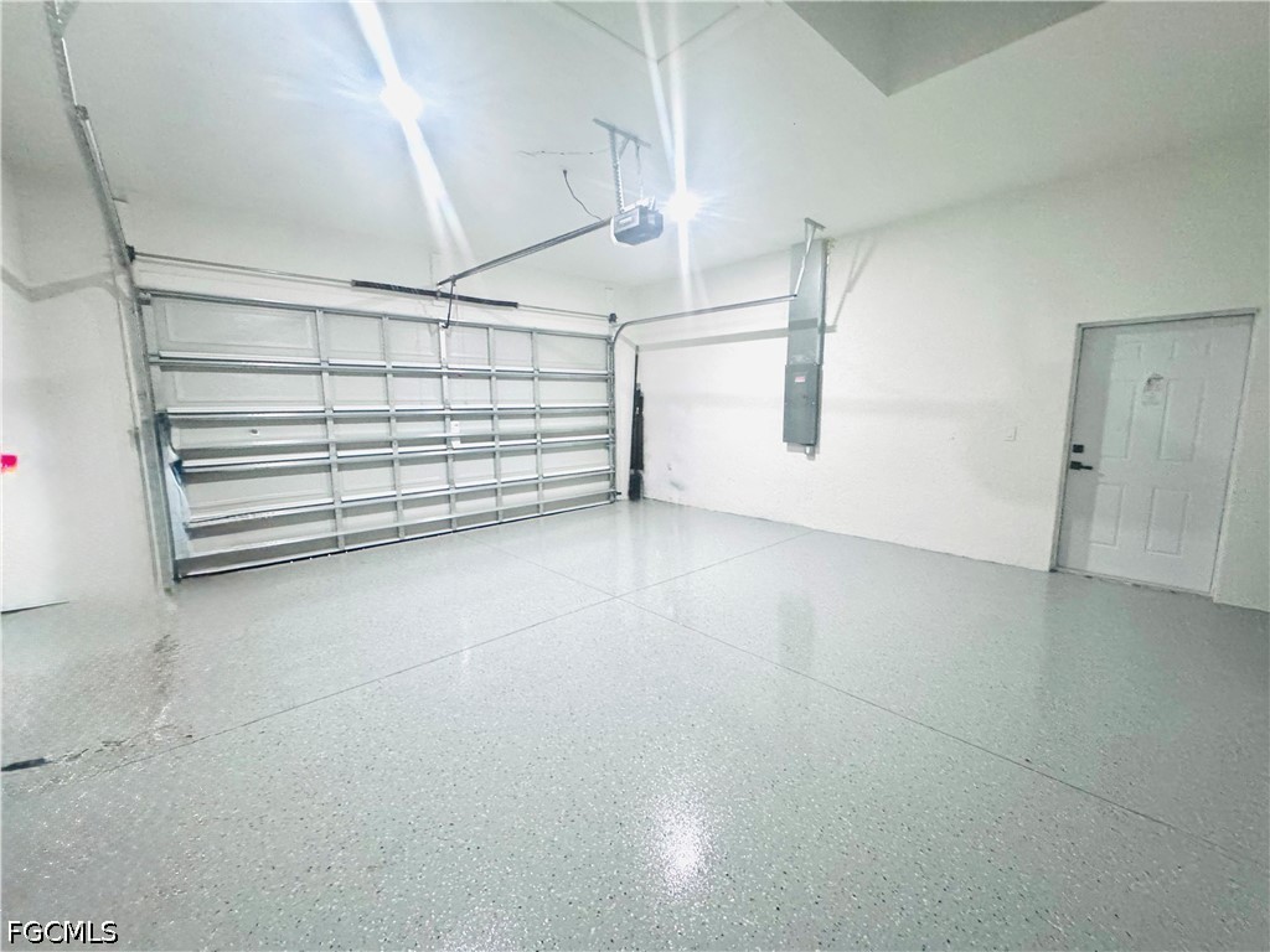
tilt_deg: -8.7
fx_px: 514
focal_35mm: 14
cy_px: 476
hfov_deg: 102.1
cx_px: 635
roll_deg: -0.1
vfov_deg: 85.7
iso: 1000
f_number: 2.2
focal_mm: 2.22
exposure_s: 1/60
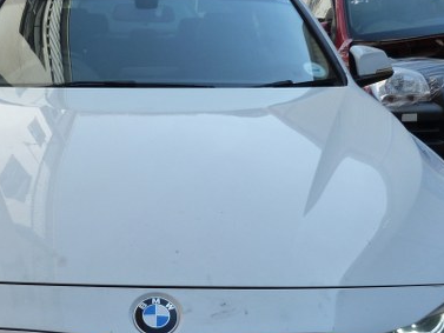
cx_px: 110
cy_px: 244
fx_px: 680
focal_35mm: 53
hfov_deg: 35.3
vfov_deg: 27.2
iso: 125
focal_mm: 4.5
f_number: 4.5
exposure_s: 1/250
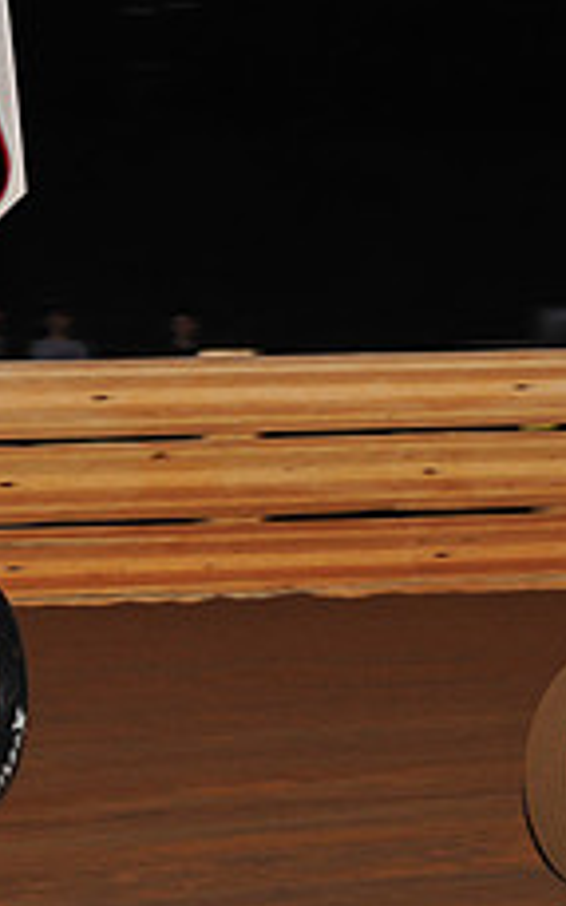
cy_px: 376
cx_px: 938
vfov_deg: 6.8
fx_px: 7656
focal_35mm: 310
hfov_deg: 4.2
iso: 800
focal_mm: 120
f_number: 6.3
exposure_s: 1/320
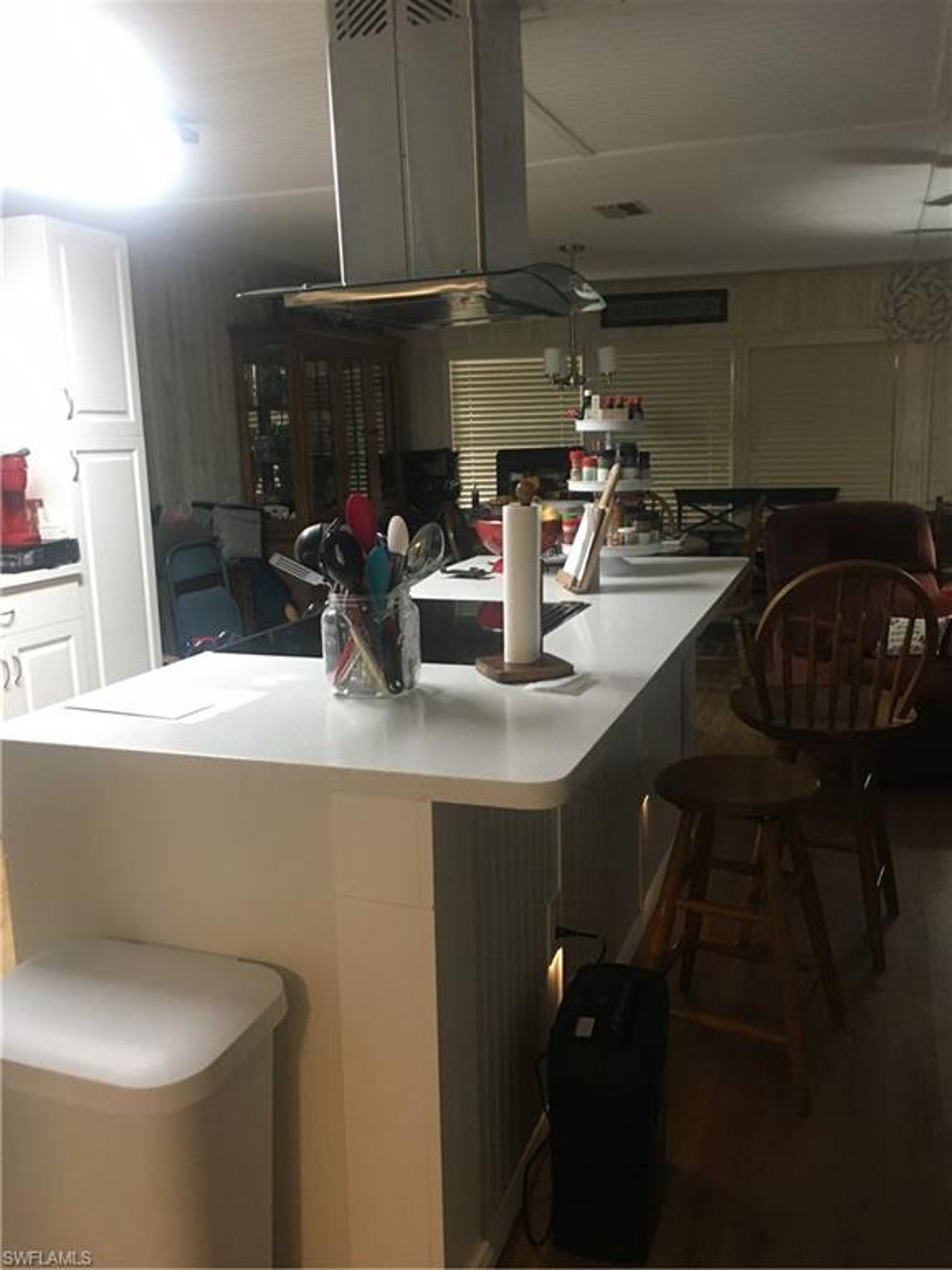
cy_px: 635
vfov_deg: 61.7
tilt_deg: -9.2
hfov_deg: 48.2
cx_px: 476
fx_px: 1063
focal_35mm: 29
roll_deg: +1.3
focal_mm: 4.15
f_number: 2.2
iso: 160
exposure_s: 1/30
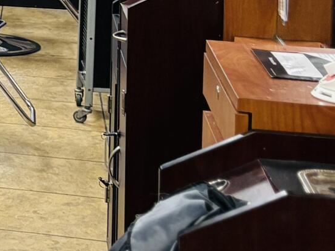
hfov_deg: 11.3
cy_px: -143
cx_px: -492
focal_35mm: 142
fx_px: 1375
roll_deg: +0.2
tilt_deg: -4.6
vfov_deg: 10.1
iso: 160
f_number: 1.6
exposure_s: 1/60
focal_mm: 5.96
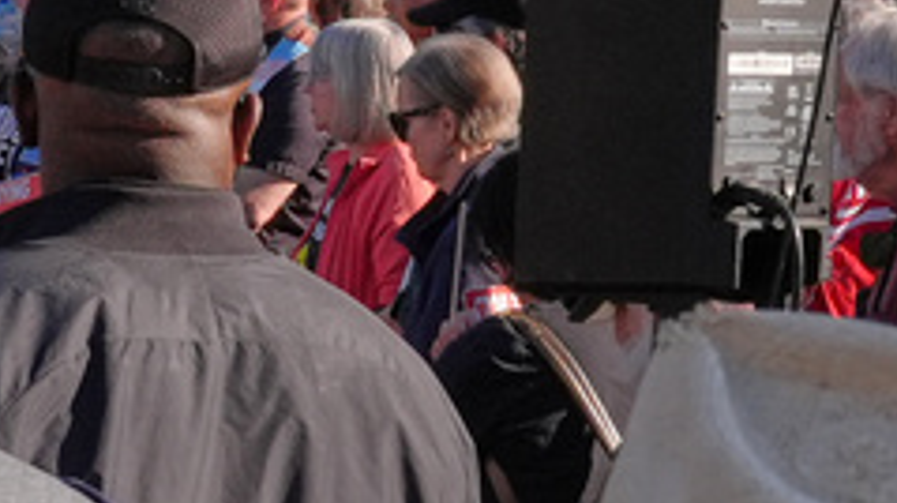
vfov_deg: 6.4
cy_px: 499
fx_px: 4492
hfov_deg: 11.4
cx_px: 150
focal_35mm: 189
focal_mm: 28
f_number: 8
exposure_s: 1/1600
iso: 800
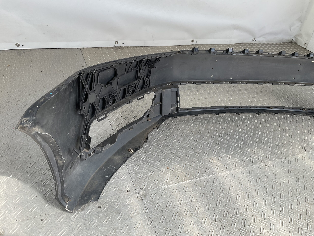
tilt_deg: -37.1
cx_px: 157
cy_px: 118
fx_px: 263
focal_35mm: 29
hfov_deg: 61.7
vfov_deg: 48.2
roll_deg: -13.0
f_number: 1.8
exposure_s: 1/318
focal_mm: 3
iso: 16
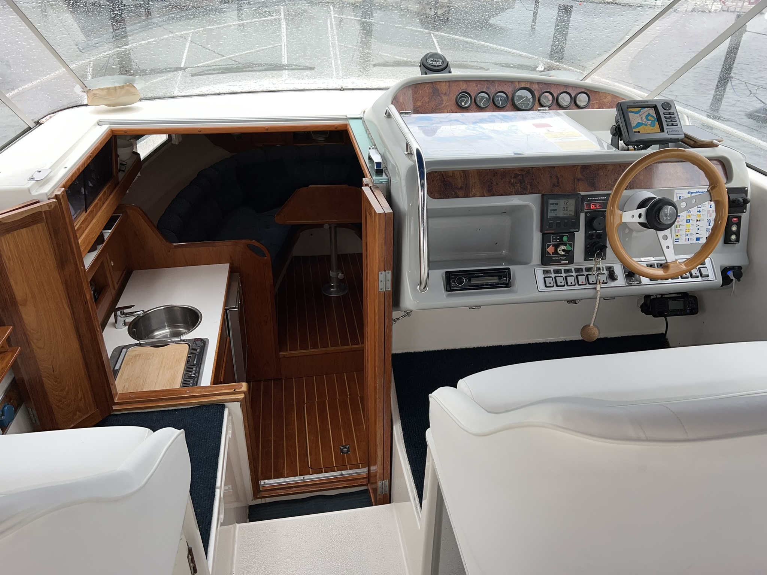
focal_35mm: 26
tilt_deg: -28.4
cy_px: 288
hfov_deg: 67.3
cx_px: 384
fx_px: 576
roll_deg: -2.7
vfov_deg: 53.1
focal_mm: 5.7
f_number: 1.5
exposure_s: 1/164
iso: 32
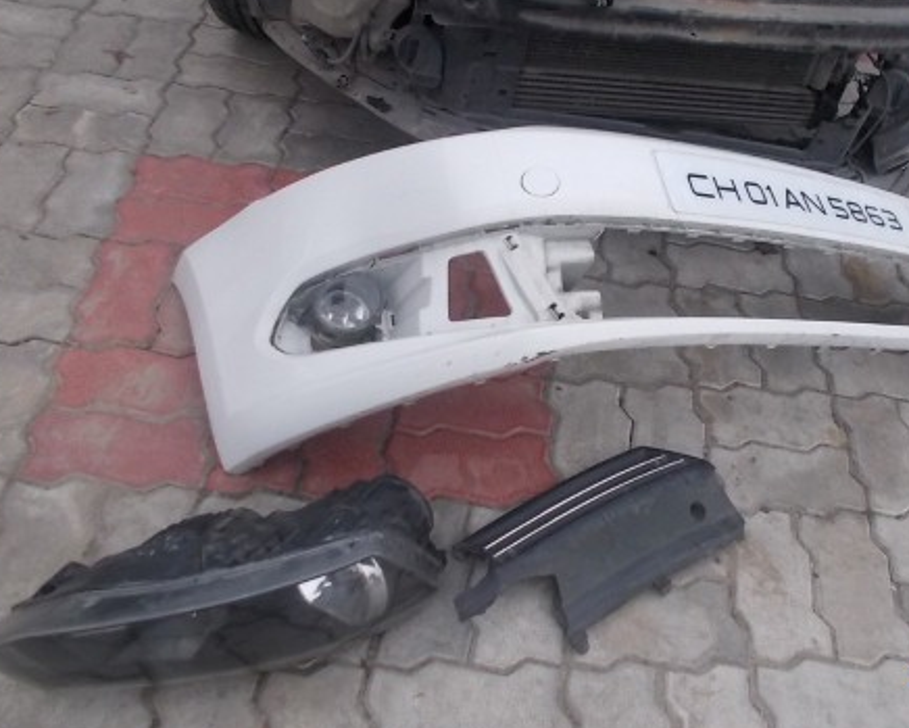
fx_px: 1157
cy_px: 290
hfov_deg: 42.6
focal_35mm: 43
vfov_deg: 34.8
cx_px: 569
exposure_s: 1/250
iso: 160
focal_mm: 5.3
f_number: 3.4
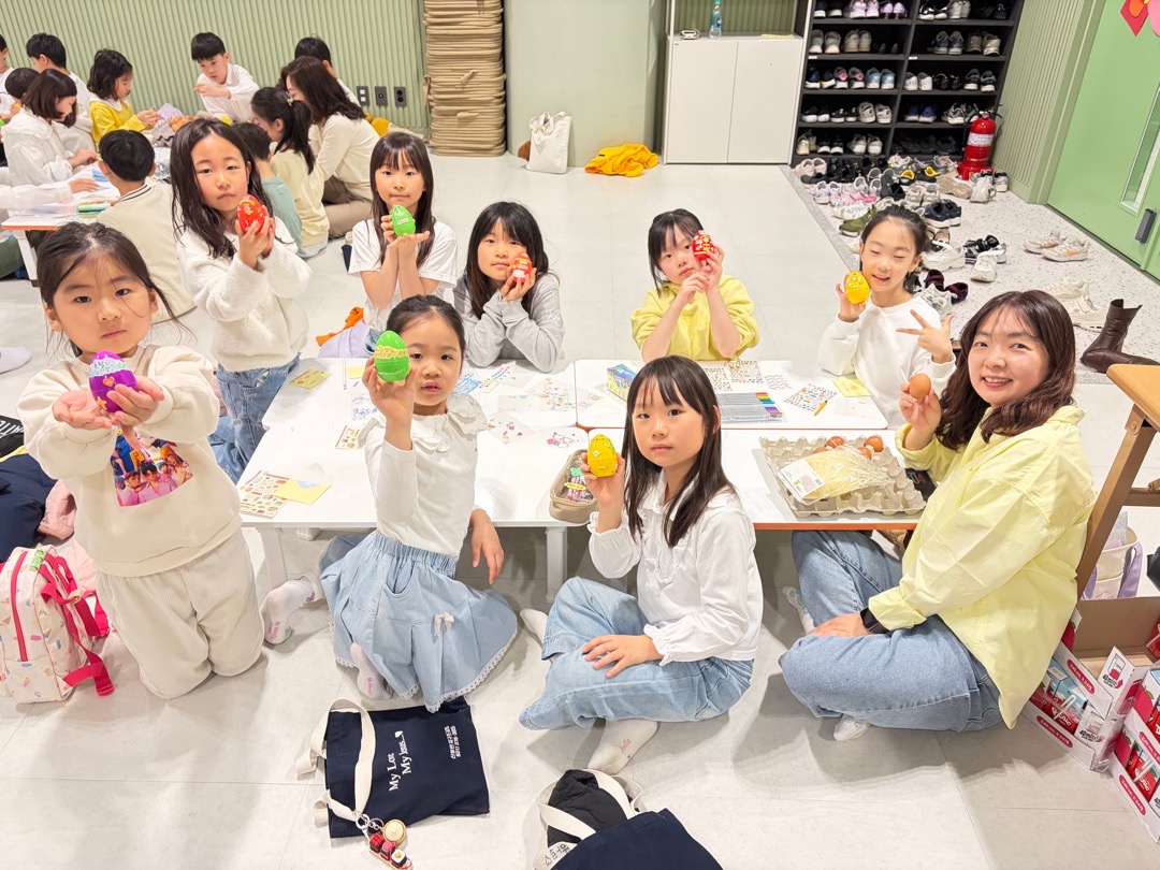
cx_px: 580
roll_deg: -0.1
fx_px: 871
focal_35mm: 26
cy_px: 435
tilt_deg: -30.2
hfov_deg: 67.3
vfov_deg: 53.1
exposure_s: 1/60
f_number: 1.6
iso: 250
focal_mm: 5.96
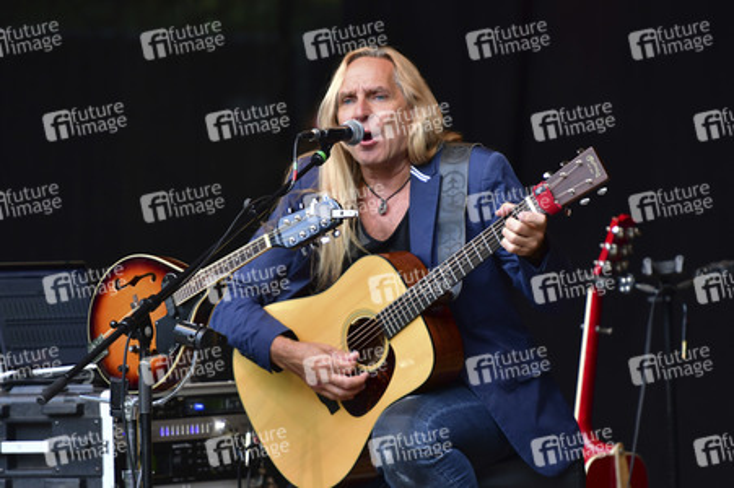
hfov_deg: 7.2
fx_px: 5806
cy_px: 244
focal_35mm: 285
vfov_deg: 4.8
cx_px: 367
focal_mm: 190
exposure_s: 1/400
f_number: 2.8
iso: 360
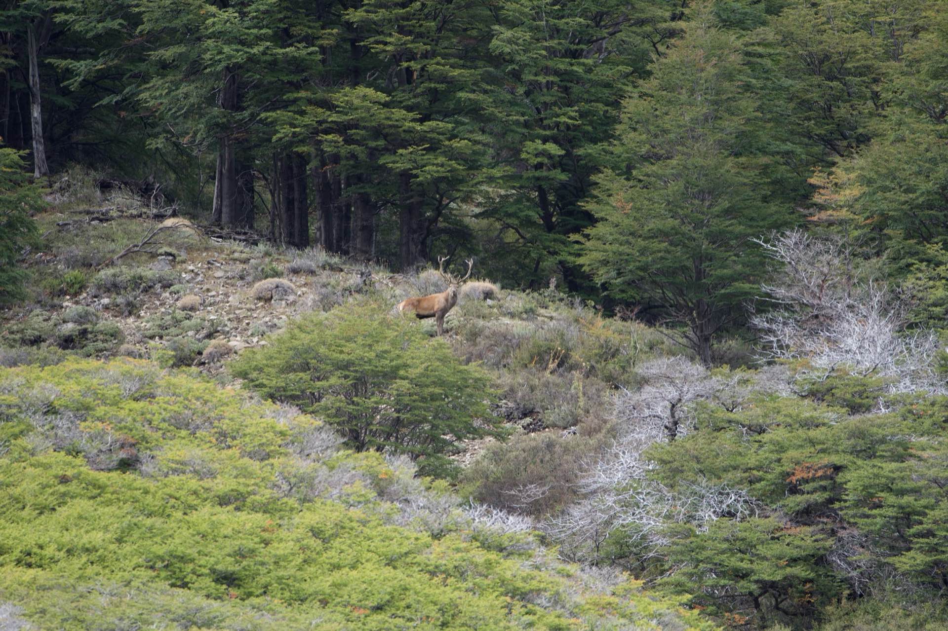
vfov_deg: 3.4
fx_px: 10530
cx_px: 474
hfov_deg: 5.2
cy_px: 316
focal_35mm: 400
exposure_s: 1/500
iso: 500
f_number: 5.6
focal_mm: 400
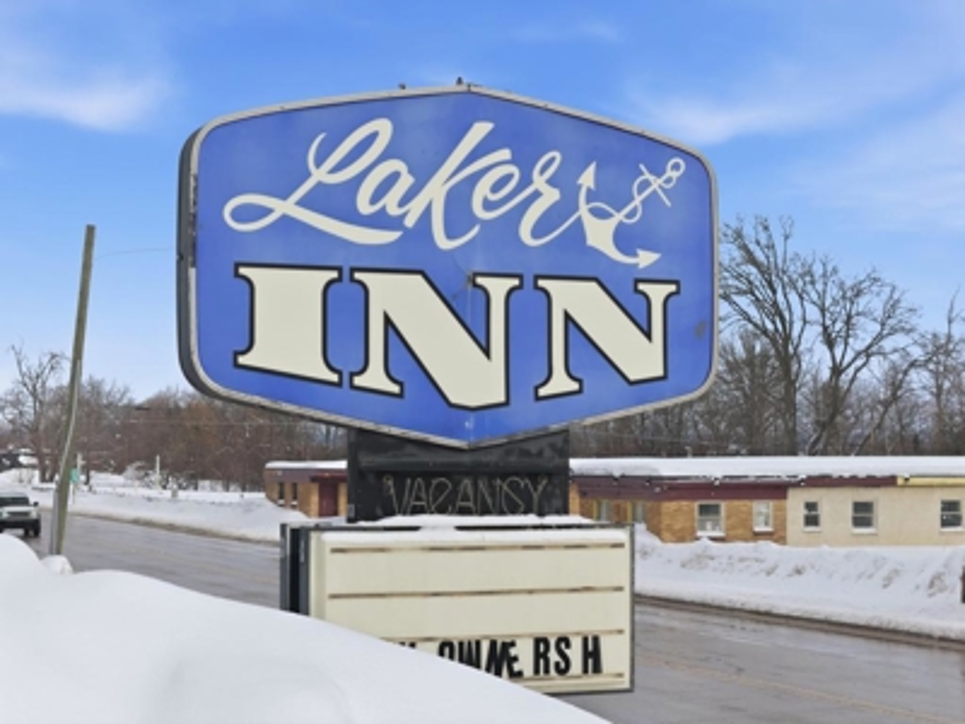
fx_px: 1951
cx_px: 482
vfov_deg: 21.0
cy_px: 362
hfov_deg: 27.8
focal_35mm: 70
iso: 100
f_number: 2.8
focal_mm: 19.4
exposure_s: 1/2000
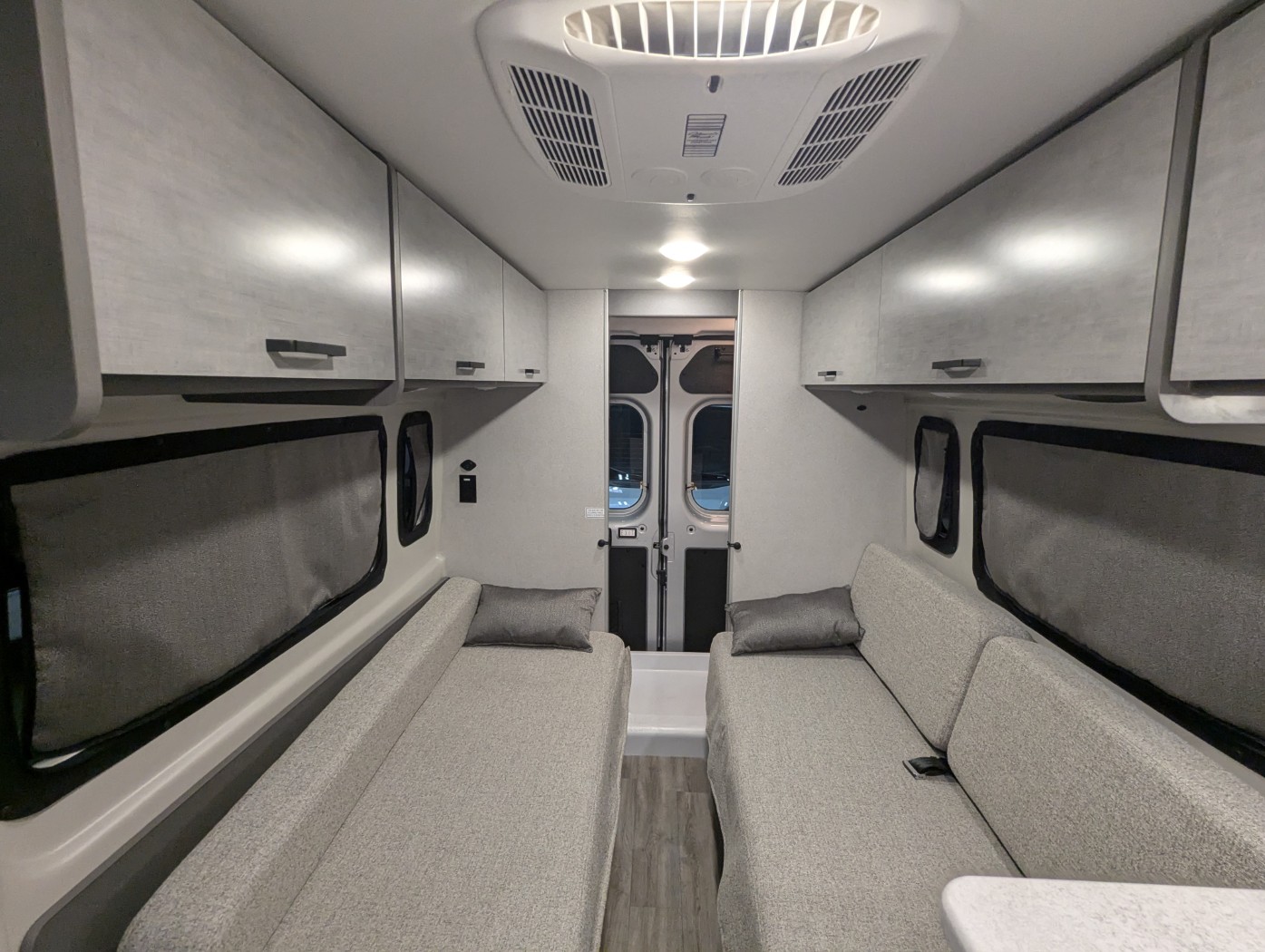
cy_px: 476
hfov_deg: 94.4
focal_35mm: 16
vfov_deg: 78.2
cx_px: 632
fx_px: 585
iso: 258
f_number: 2.2
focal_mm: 2.35
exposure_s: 1/97.1
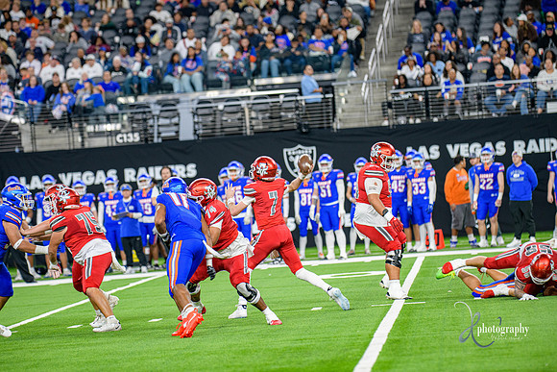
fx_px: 3018
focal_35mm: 195
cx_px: 278
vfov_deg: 7.0
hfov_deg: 10.5
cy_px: 186
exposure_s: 1/400
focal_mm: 195
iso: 1000
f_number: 2.8
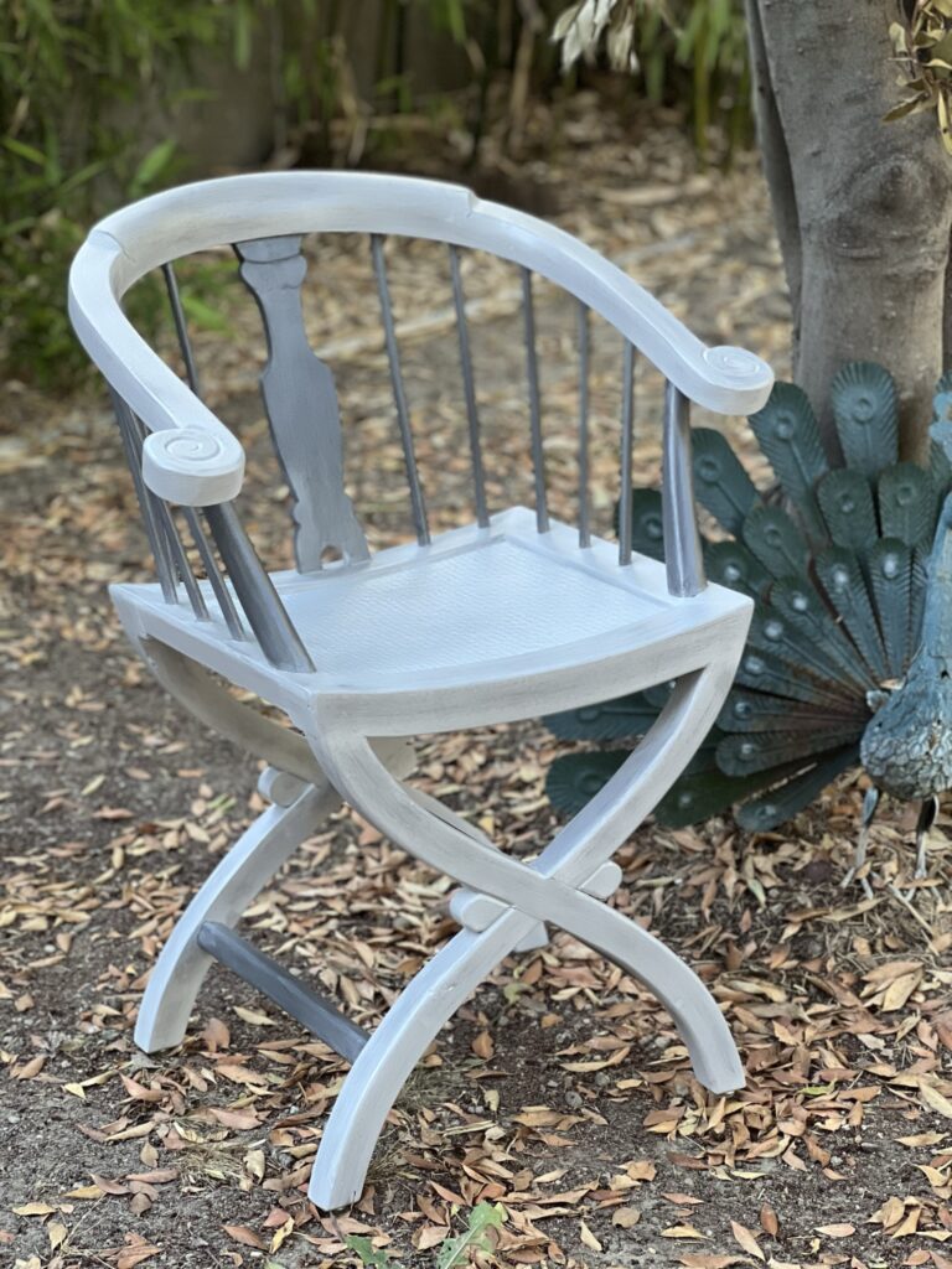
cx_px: 476
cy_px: 634
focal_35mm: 77
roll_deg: -0.4
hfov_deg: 19.1
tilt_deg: -20.0
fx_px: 2824
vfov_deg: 25.3
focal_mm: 9
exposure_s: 1/121
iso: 200
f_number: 2.8
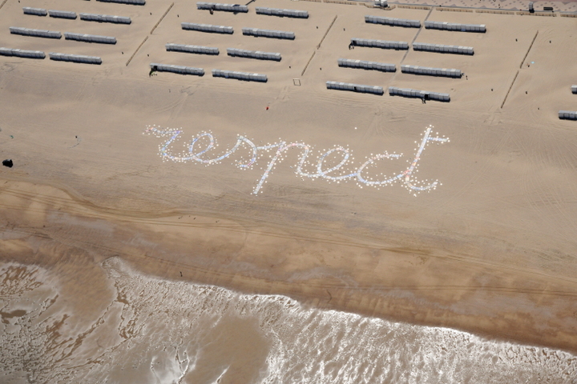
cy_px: 192
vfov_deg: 16.7
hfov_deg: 24.8
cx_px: 288
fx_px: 1314
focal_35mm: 82
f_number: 18
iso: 1250
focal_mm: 82
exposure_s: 1/1000
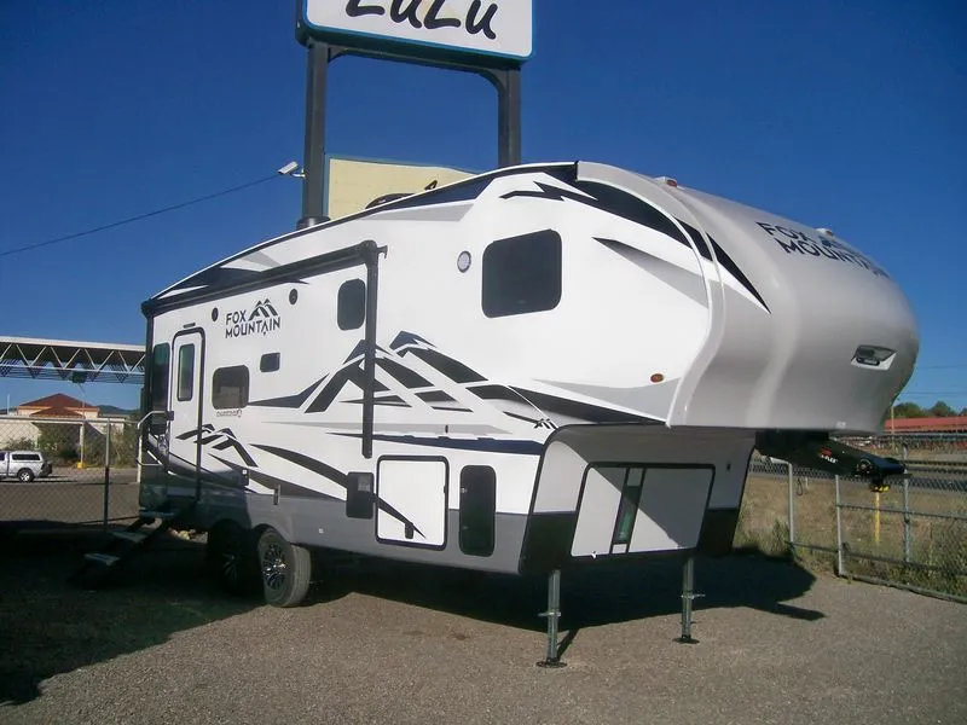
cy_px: 362
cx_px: 484
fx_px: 978
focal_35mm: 35
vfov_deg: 40.7
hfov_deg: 52.6
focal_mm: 5.8
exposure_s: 1/622
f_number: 7.2
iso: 80
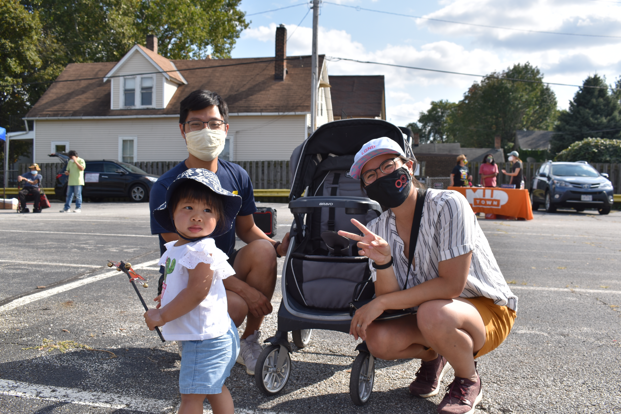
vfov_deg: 40.0
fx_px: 569
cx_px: 310
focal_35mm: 33
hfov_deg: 57.2
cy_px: 207
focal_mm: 22
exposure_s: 1/250
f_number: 8
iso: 100
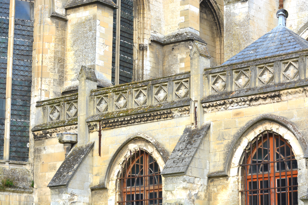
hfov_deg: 19.5
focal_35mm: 105
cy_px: 102
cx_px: 154
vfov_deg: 13.0
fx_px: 898
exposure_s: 1/125
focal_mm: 70
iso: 200
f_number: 8
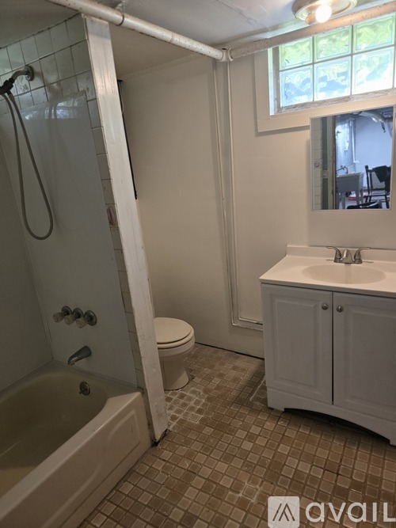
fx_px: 351
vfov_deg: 73.9
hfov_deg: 58.9
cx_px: 198
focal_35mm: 23
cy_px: 264
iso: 250
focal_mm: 6.3
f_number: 1.7
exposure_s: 1/120
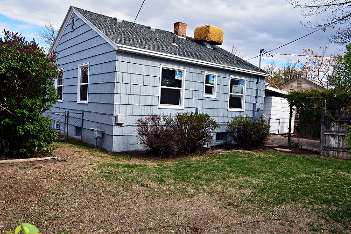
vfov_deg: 47.8
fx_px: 263
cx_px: 176
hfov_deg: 67.4
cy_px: 117
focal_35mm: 27
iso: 100
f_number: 8
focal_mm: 18
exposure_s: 1/125
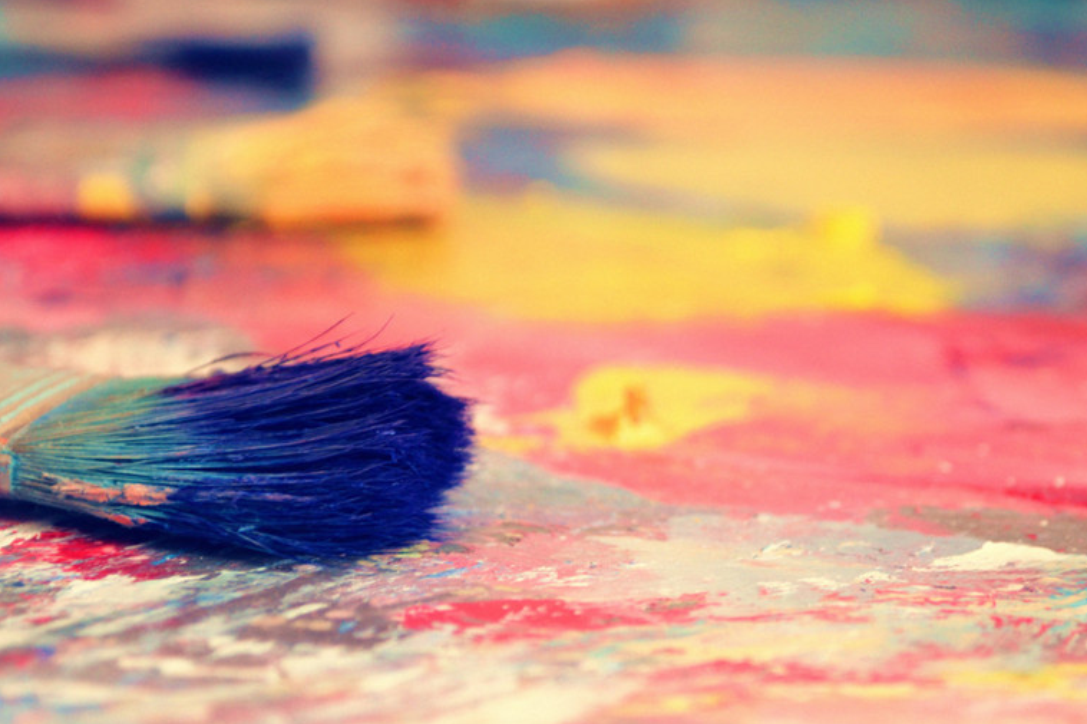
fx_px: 2988
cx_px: 690
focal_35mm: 99
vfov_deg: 13.8
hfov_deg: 20.6
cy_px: 372
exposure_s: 1/30
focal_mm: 50
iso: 800
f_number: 5.6
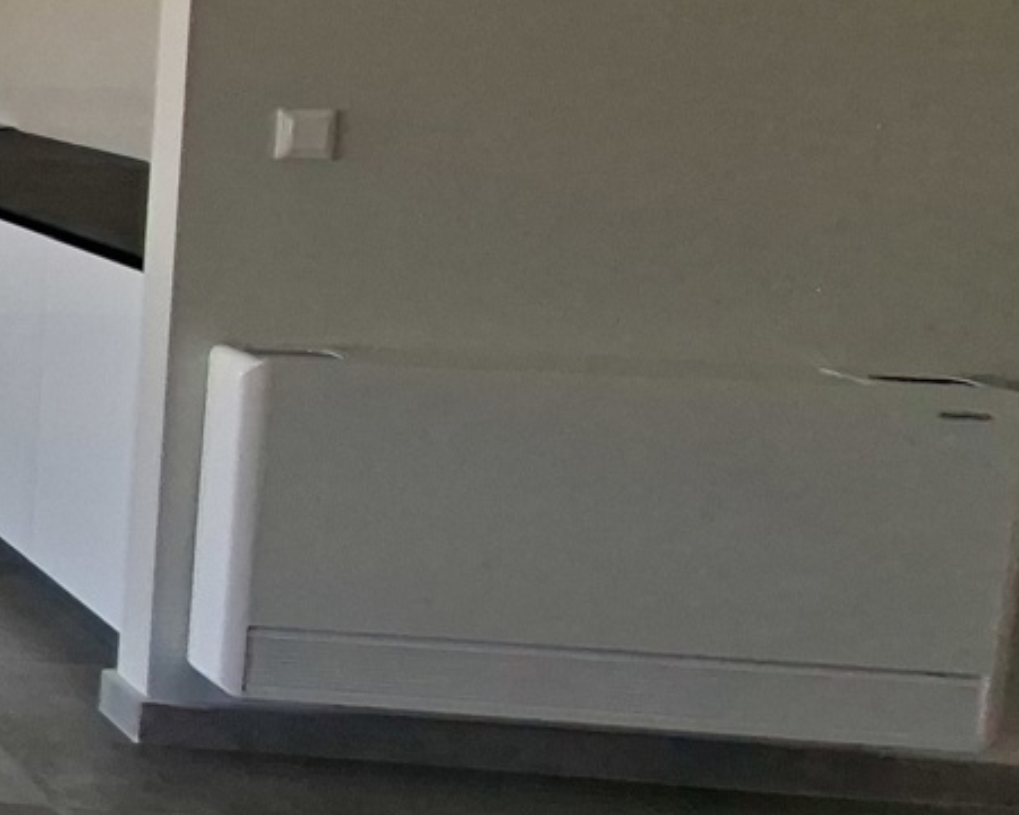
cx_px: -1055
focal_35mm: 54
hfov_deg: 18.9
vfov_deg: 27.2
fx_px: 1629
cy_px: 99
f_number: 2.2
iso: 40
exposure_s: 1/173
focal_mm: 1.74
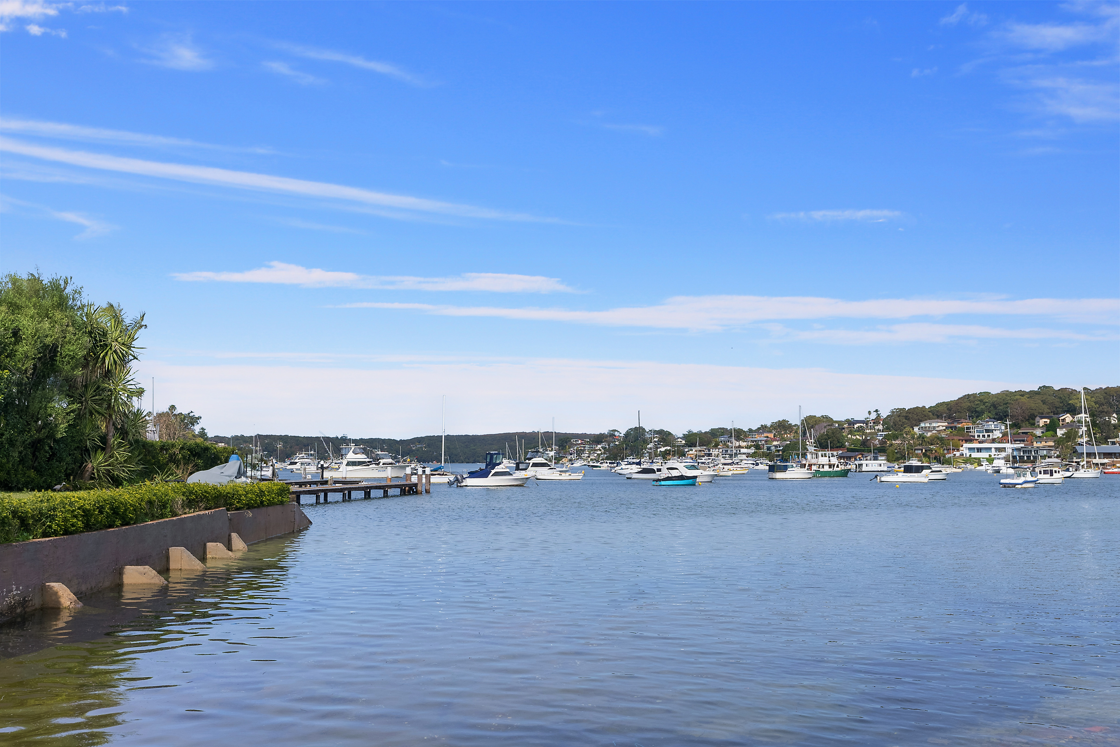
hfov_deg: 54.4
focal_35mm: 35
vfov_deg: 37.9
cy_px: 374
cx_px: 560
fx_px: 1089
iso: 400
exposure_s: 1/200
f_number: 9
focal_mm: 35
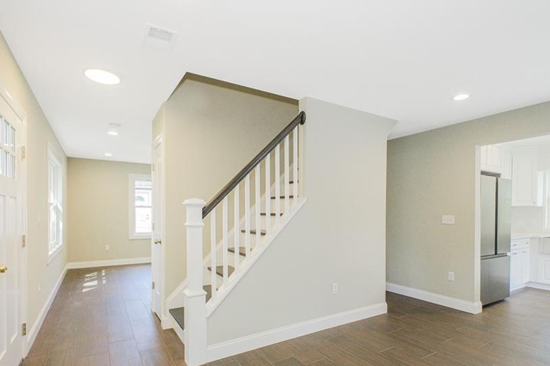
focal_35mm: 19
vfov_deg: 63.8
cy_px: 222
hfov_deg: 86.9
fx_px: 290
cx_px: 281
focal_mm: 10
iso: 1250
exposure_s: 1/50
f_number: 8
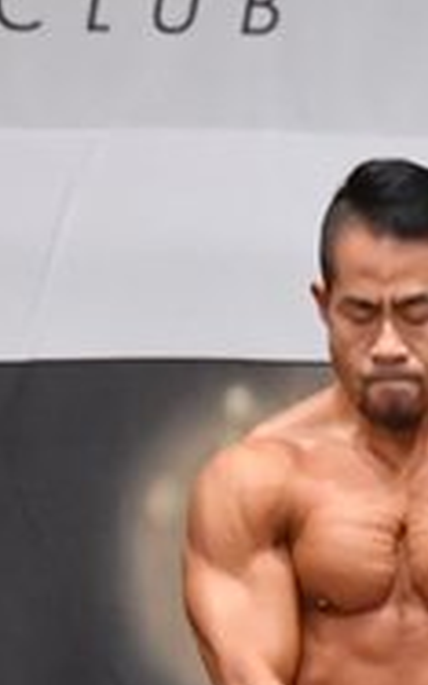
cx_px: 386
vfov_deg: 2.3
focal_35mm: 917
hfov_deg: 1.4
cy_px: 839
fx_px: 17101
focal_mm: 145
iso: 6400
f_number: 5.6
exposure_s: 1/400
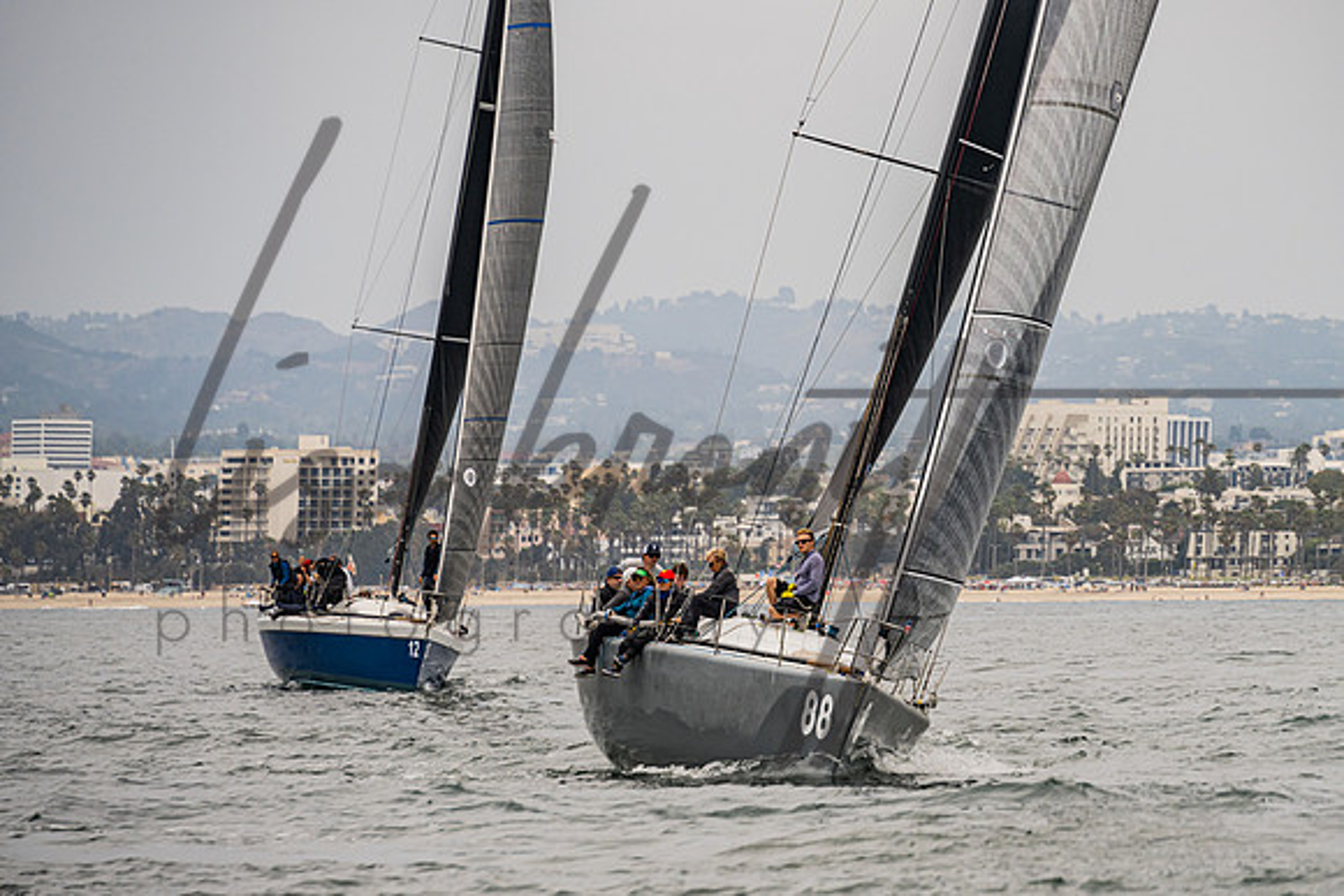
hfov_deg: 7.5
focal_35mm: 273
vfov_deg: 5.0
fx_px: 10189
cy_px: 500
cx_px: 810
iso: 250
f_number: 6.3
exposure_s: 1/1250
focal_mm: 200
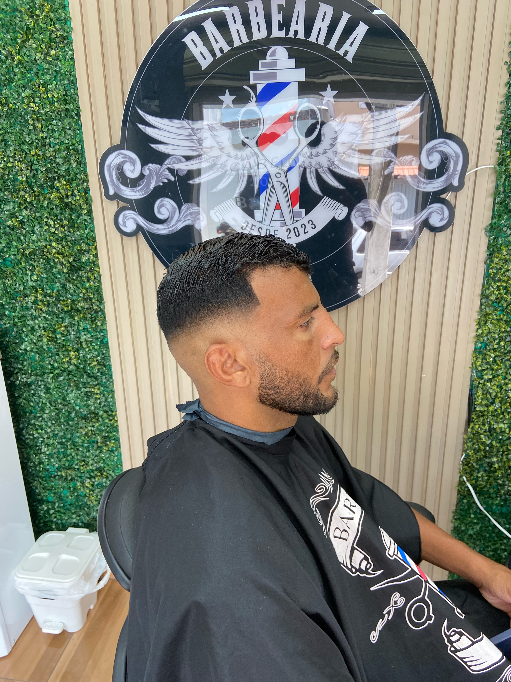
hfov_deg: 53.1
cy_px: 341
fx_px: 512
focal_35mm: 26
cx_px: 256
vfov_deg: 67.3
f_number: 1.8
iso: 125
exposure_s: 1/121
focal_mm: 4.25
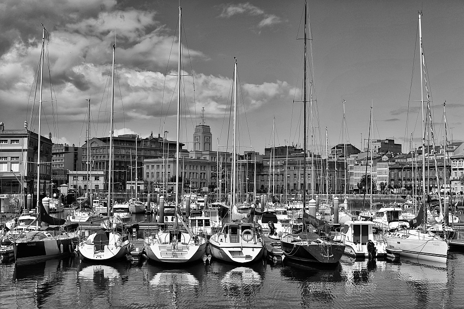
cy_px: 154
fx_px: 644
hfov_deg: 39.6
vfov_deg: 26.9
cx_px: 232
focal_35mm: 50
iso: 200
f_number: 5
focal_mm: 50
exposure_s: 1/4000
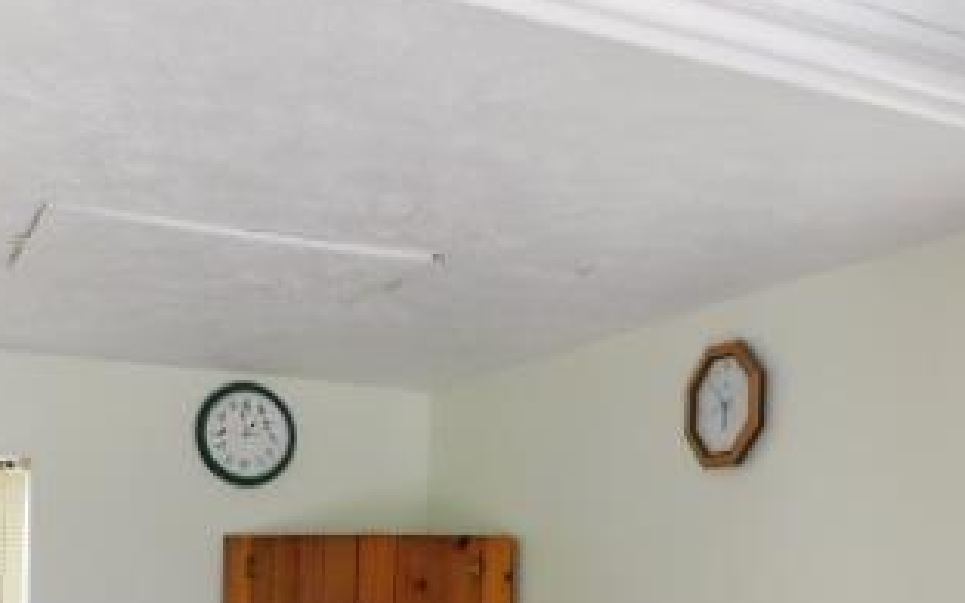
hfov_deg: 40.3
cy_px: 649
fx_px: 1315
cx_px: 452
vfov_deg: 24.3
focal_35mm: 50
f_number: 3
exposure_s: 1/80
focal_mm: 4
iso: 125
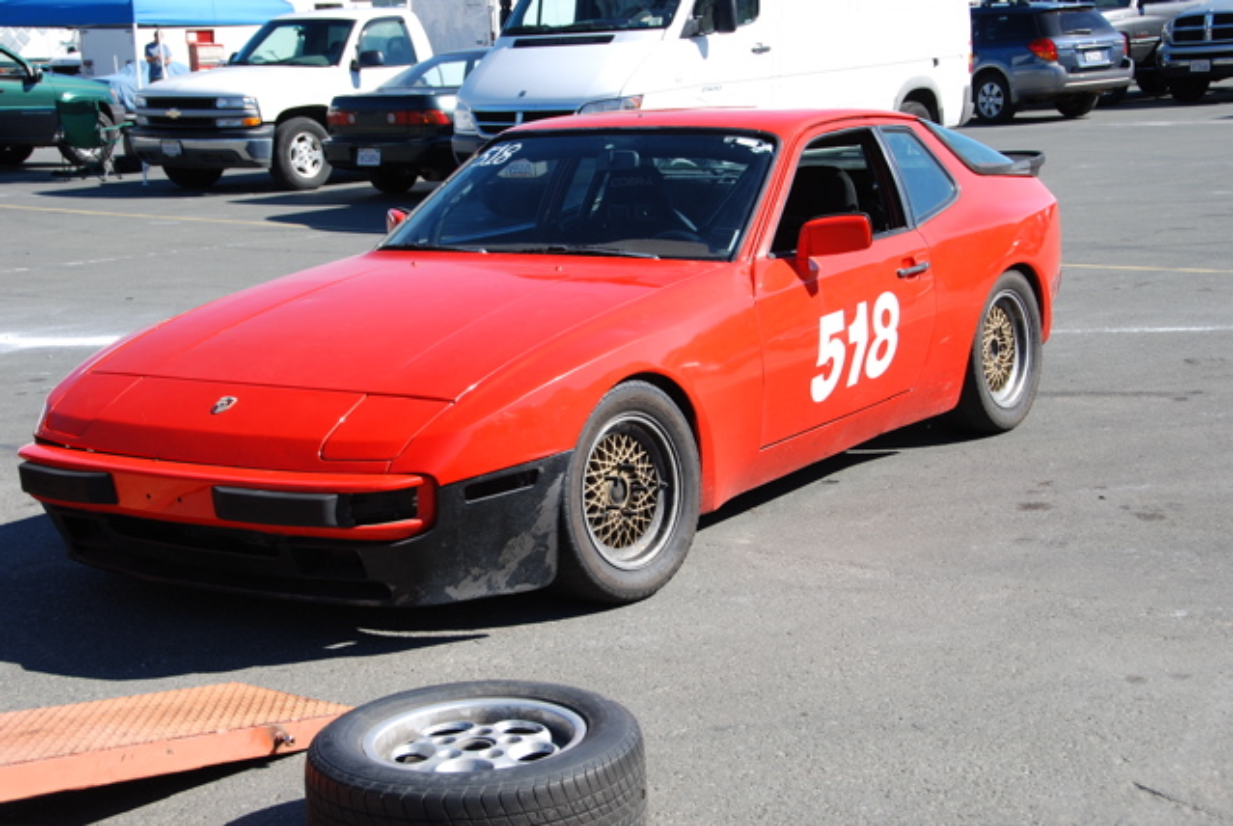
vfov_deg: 23.9
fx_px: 1955
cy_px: 413
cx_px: 616
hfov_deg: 35.0
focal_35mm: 57
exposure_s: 1/200
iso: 100
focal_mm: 38
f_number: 7.1
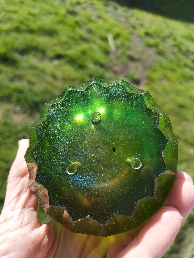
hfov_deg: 56.9
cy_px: 129
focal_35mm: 24
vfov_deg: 71.5
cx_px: 97
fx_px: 179
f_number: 1.88
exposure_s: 1/621
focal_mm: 5.56
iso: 50
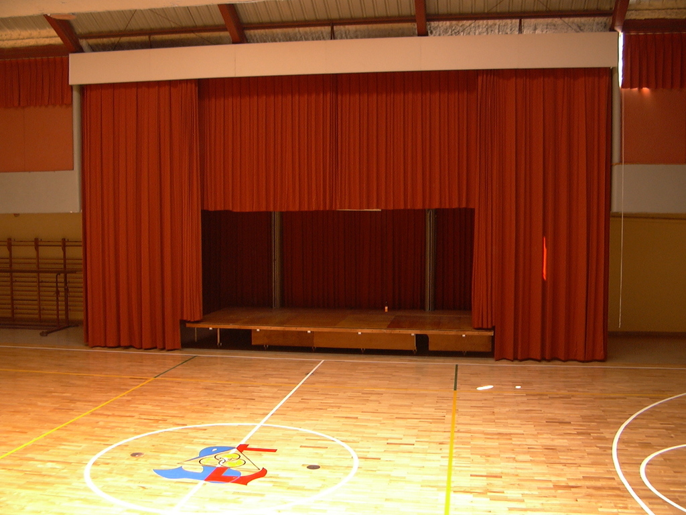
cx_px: 343
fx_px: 694
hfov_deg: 52.6
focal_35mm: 35
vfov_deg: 40.7
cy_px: 258
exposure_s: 1/10.1
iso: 100
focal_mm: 5.4
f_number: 2.8
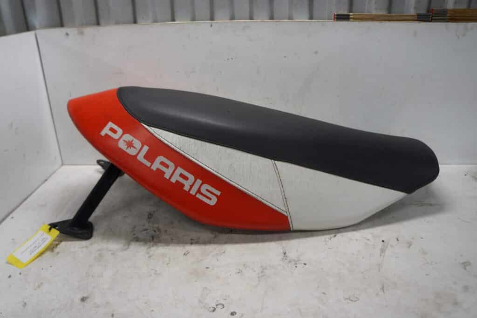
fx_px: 358
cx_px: 238
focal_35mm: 27
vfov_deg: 47.9
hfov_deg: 67.4
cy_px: 159
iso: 125
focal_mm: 18
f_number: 3.5
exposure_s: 1/60
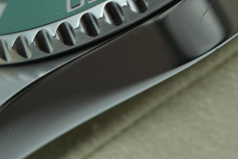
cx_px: 191
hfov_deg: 13.4
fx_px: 1005
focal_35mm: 152
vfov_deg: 8.9
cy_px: -26
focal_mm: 35
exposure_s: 1/250
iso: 400
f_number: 5
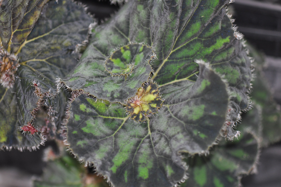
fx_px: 1228
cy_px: 94
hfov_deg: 13.1
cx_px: 140
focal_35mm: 158
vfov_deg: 8.7
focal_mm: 105
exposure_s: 1/60
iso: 800
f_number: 3
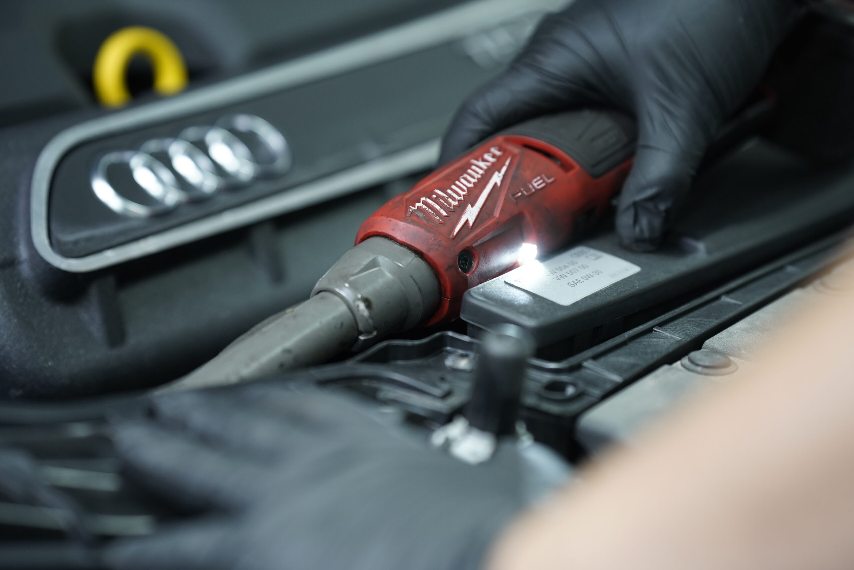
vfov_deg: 16.1
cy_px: 285
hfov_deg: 23.9
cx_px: 427
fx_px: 2016
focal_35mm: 85
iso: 1600
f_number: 2
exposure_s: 1/160
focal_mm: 85
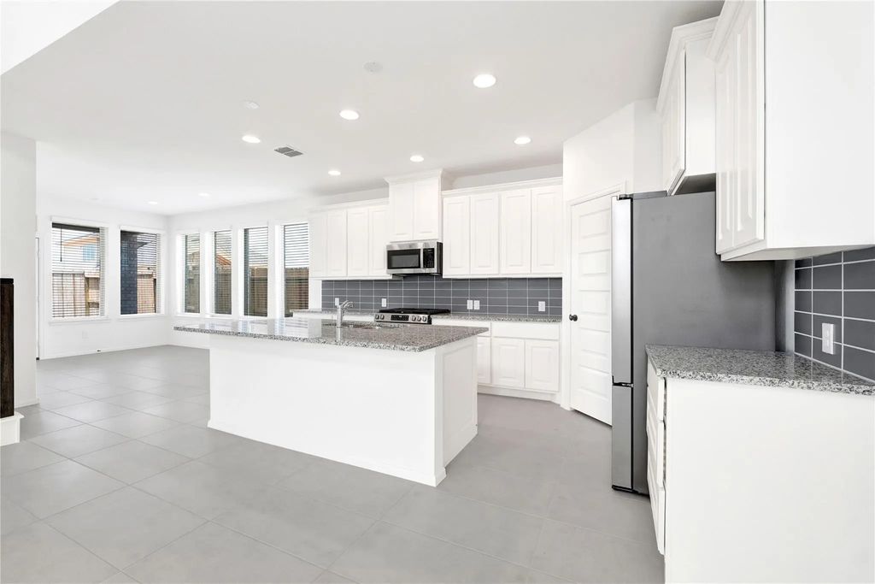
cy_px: 292
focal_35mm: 15
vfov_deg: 77.3
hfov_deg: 100.4
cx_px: 438
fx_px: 365
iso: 250
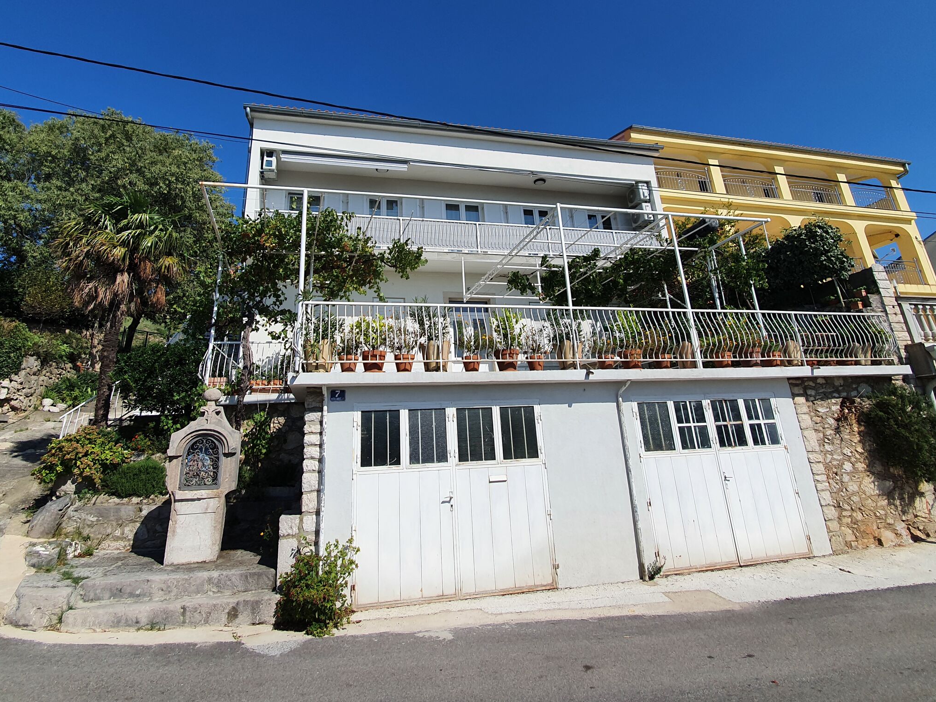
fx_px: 487
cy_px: 256
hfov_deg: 87.6
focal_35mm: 18
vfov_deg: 70.3
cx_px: 439
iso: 50
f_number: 2.2
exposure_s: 1/1860
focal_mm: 1.8
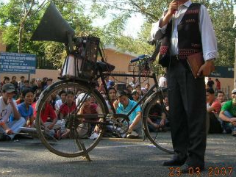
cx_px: 116
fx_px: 361
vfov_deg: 27.4
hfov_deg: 36.2
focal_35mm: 53
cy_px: 63
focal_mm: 5.7
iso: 50
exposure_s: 1/74.4
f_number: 4.9
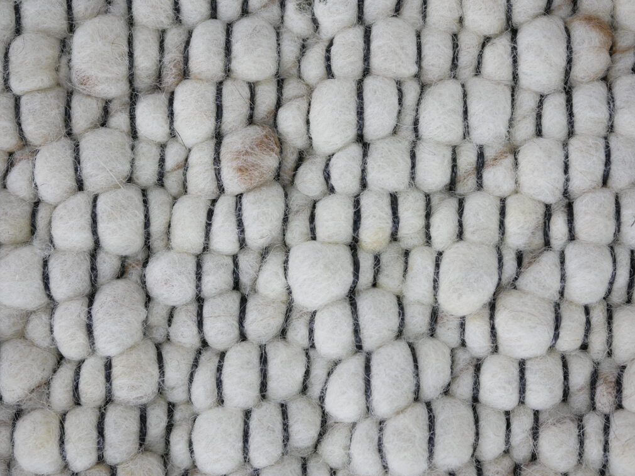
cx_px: 322
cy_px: 237
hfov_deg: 31.7
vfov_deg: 24.0
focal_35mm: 61
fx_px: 1119
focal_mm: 30
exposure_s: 1/100
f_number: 3.5
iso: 200
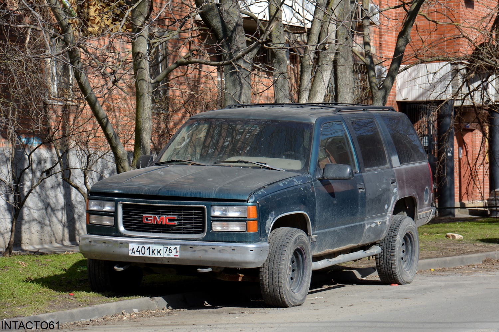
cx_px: 250
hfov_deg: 18.2
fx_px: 1558
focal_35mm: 112
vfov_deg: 12.2
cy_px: 166
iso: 125
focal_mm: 75
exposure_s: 1/250
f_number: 8
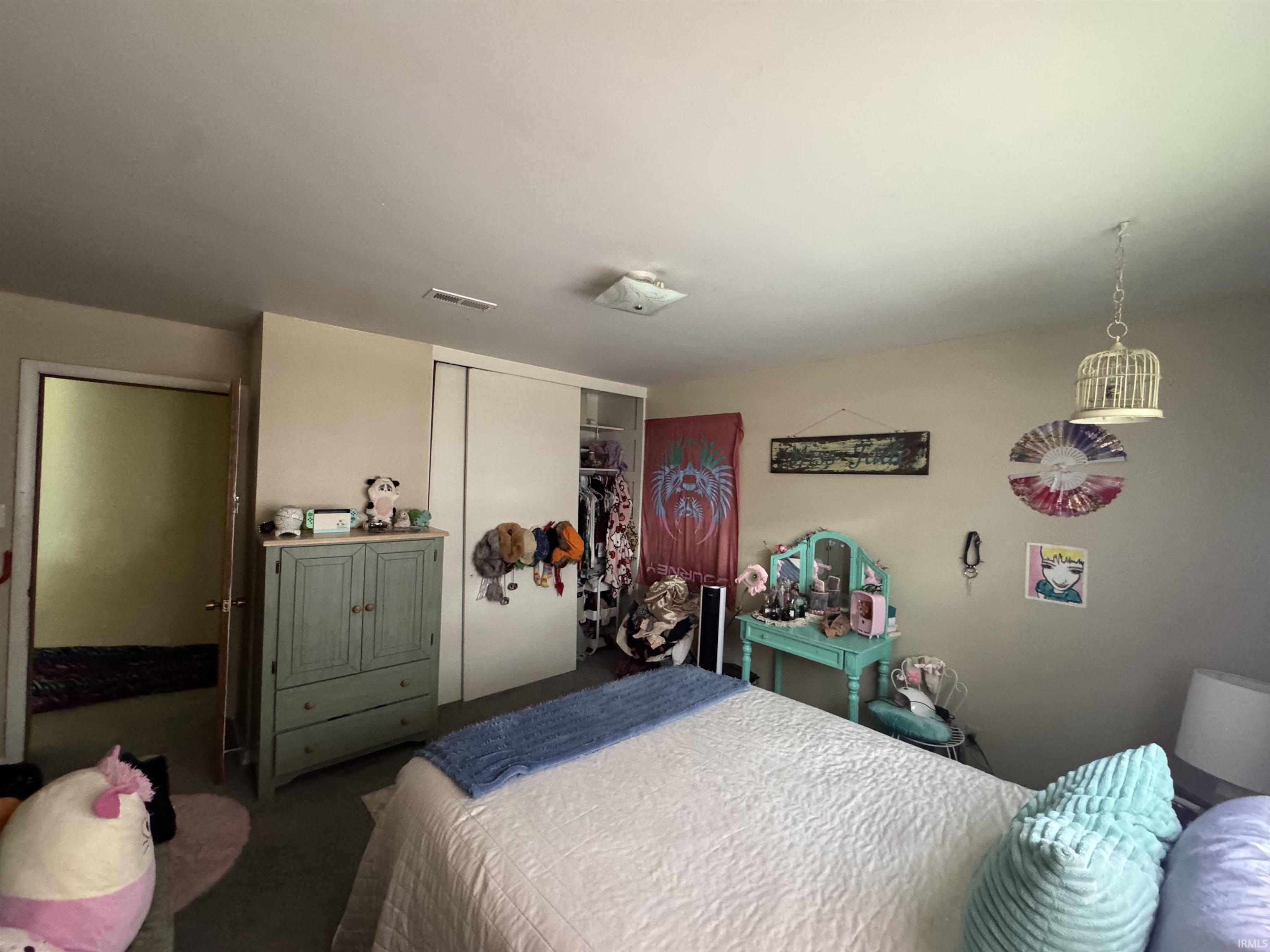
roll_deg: -2.5
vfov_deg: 85.7
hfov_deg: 102.1
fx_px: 514
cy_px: 476
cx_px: 635
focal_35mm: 14
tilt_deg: -1.1
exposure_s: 1/60
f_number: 2.2
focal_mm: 2.22
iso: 800
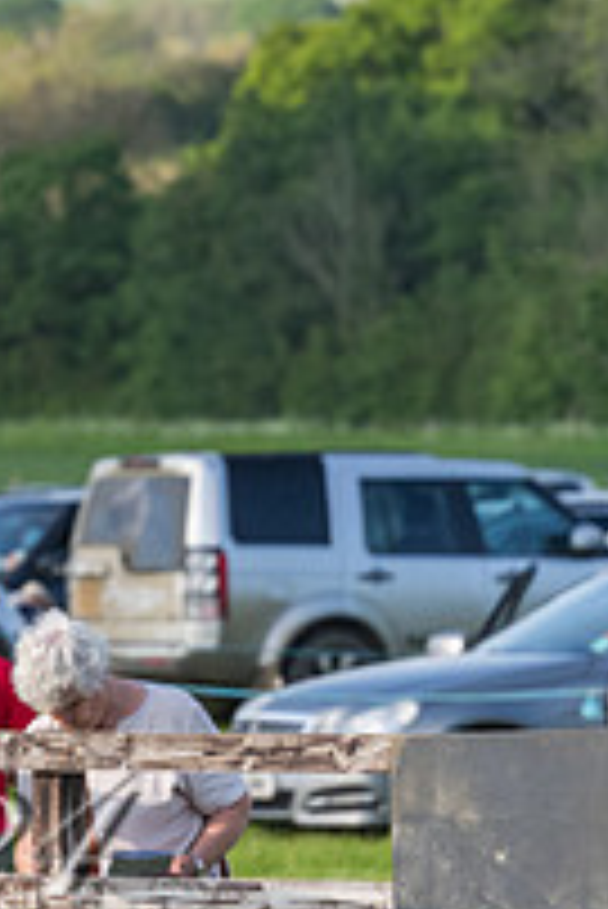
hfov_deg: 2.6
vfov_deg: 3.9
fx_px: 13352
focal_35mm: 528
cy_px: 698
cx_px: -395
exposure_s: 1/3200
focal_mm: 115
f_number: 4
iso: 800
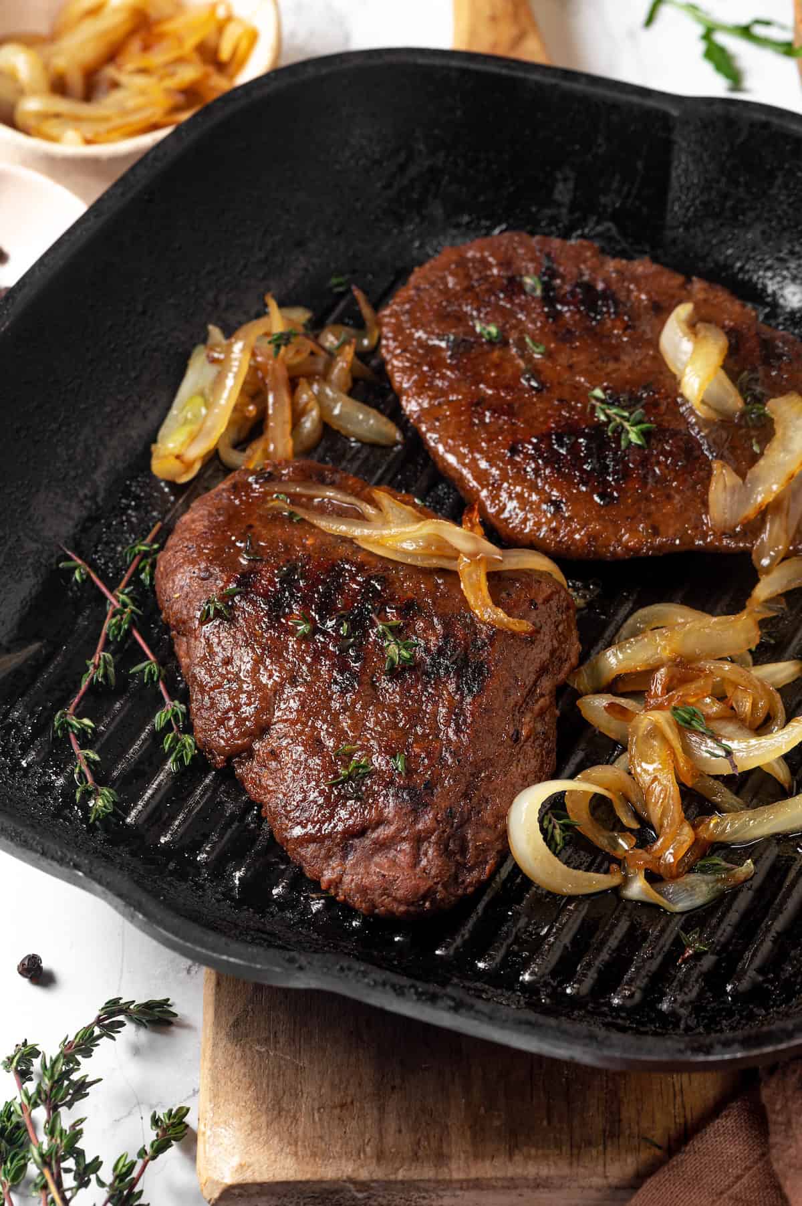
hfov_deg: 13.0
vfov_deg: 19.5
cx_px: 401
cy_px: 603
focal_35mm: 105
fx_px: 3514
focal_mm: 105
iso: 100
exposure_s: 1/125
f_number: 14
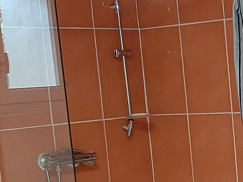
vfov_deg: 13.7
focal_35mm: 107
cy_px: 176
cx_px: 313
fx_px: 751
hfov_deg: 17.3
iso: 250
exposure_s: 1/50
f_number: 1.7
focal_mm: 3.93
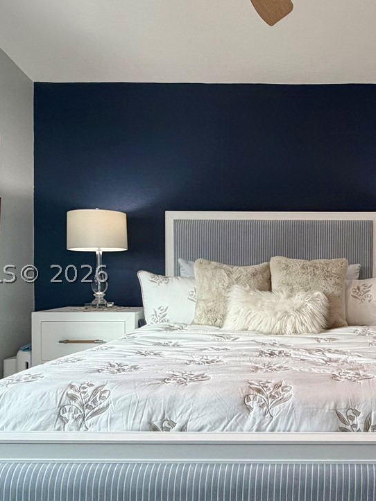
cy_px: 274
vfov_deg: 58.3
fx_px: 449
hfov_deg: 42.5
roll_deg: +0.2
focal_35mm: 31
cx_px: 321
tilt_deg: -1.1
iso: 160
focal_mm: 2.22
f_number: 2.2
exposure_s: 1/111
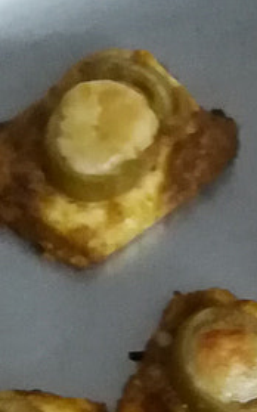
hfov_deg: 8.2
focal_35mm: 158
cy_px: 622
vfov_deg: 12.6
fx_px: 1773
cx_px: 343
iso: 500
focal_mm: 3.83
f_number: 2.2
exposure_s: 1/20
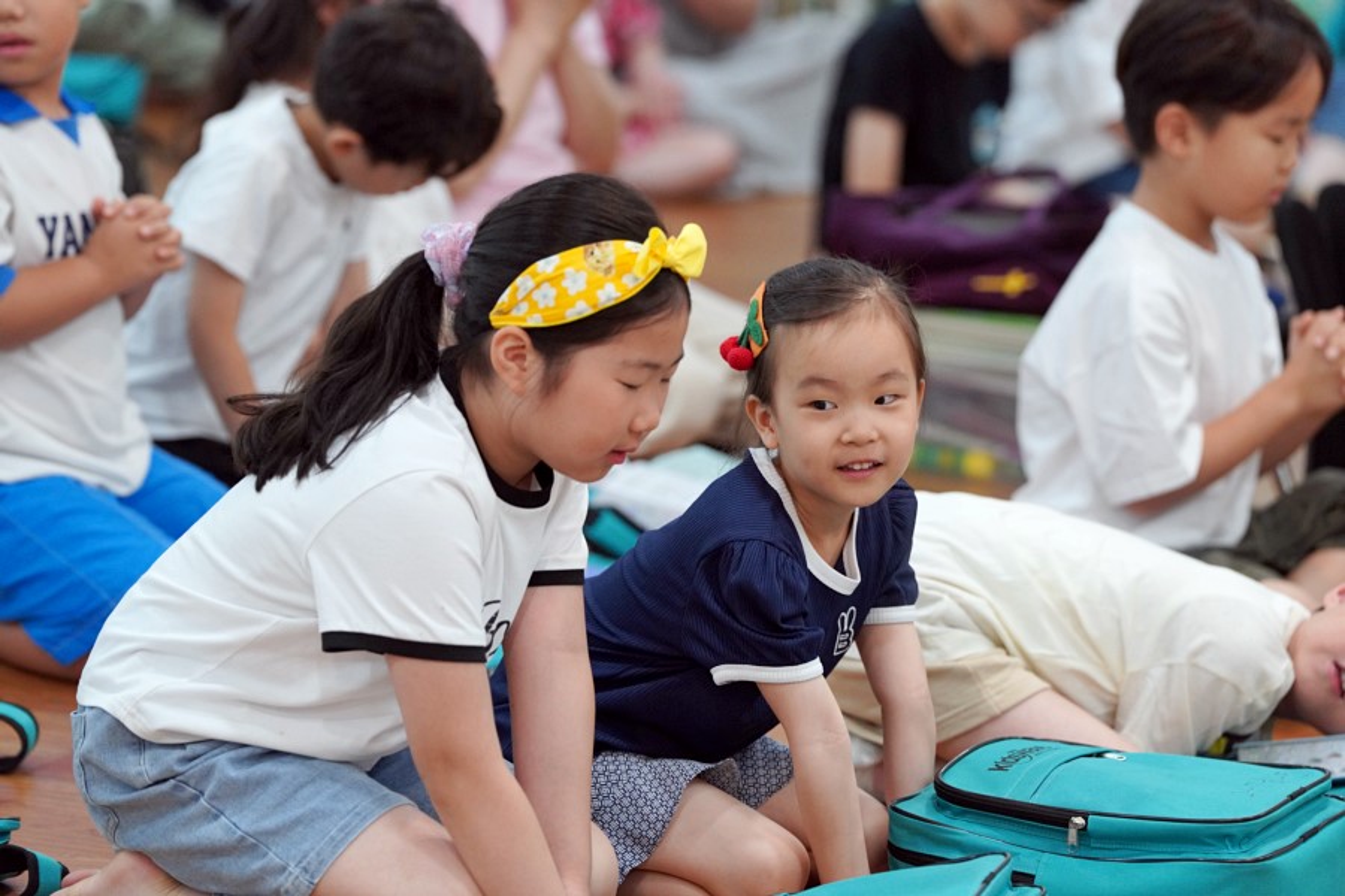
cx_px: 672
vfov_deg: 6.9
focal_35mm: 200
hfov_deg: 10.3
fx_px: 7472
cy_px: 448
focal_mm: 200
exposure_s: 1/250
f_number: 4
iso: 2500
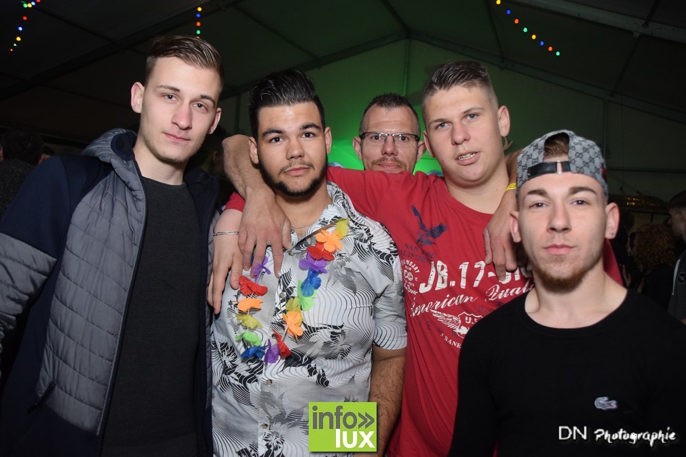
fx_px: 572
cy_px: 228
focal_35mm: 30
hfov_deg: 61.9
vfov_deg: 43.6
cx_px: 343
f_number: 3.5
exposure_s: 1/40
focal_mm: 20
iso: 1600
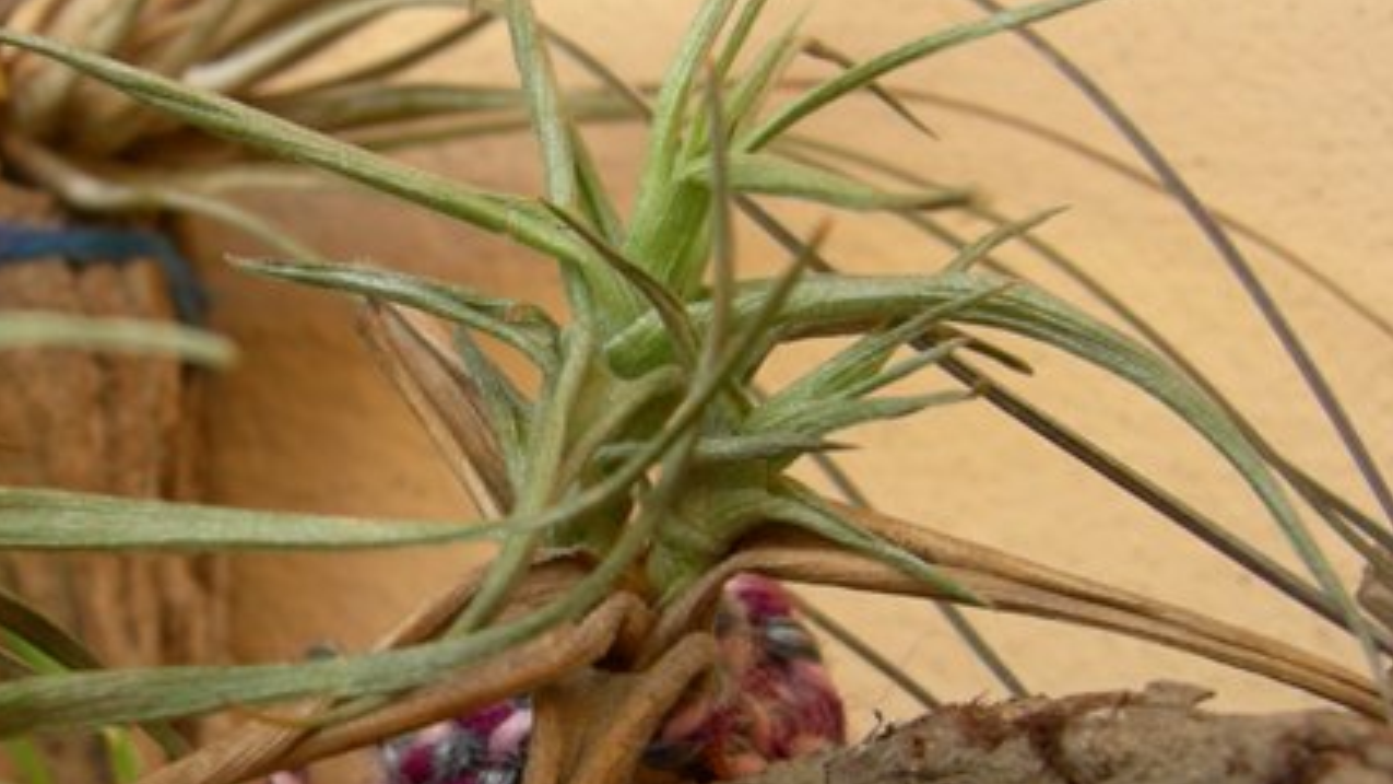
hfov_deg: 34.7
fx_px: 2179
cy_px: 456
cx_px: 347
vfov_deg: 20.4
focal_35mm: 59
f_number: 4.3
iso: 64
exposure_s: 1/38.3
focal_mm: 7.5
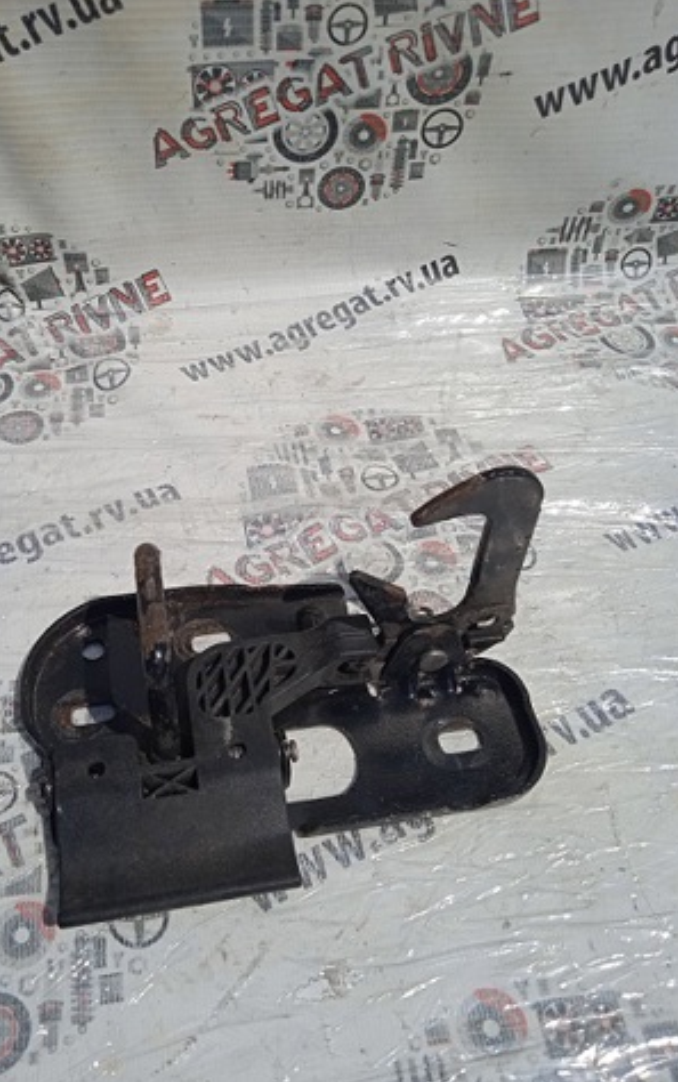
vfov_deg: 62.9
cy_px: 546
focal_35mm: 30
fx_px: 885
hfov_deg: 41.8
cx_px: 280
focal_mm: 3.43
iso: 113
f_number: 2.2
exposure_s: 1/4115
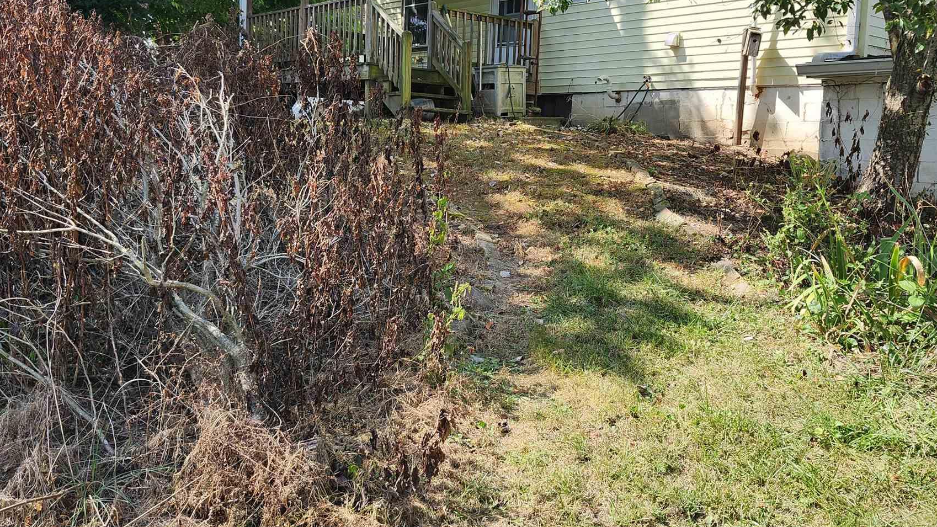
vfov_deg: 34.5
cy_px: 207
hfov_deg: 58.0
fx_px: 845
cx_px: 476
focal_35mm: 34
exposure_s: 1/531
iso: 25
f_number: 1.8
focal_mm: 5.54
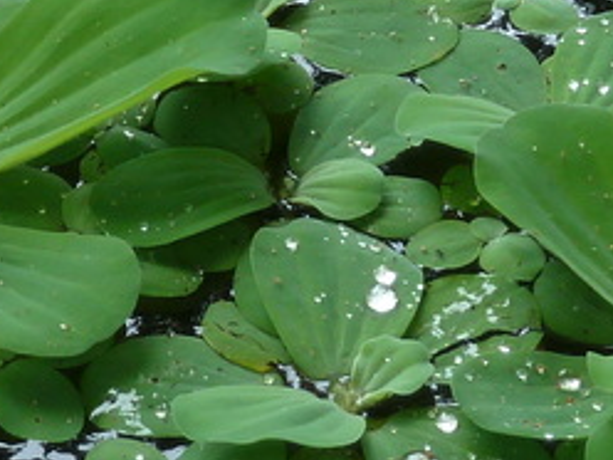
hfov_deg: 5.7
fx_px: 6180
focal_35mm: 349
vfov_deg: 4.2
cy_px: -641
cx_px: 299
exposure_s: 1/40
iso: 80
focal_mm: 11.9
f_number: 4.1
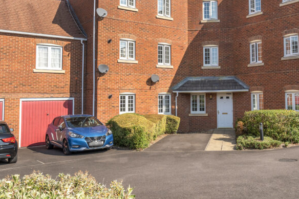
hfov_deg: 50.6
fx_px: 307
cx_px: 208
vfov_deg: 35.7
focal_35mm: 37
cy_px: 74
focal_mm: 16
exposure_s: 1/800
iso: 400
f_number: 8
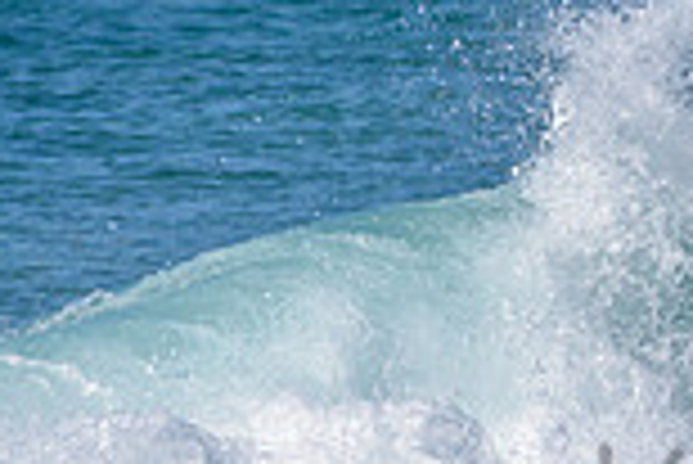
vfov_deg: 0.7
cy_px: 475
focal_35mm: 1886
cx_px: 1062
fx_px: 36339
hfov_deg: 1.1
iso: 140
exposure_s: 1/2000
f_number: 5.6
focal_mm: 500
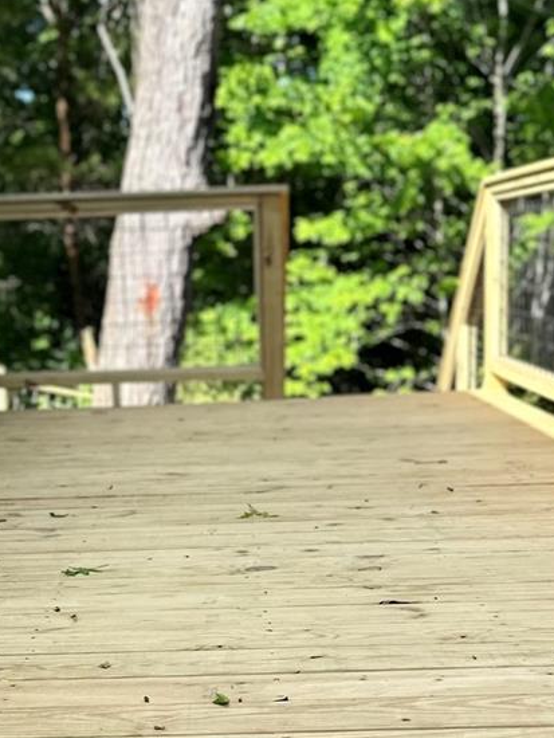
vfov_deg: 28.7
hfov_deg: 21.9
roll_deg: +1.0
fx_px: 1429
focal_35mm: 67
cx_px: 272
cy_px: 513
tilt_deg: -9.7
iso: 80
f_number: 1.78
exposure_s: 1/1131
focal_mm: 6.86
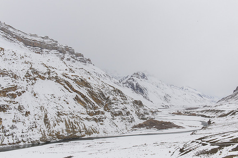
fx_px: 241
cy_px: 80
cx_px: 121
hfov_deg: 52.5
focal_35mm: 37
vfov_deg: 36.3
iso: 720
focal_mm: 36
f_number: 14
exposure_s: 1/2000
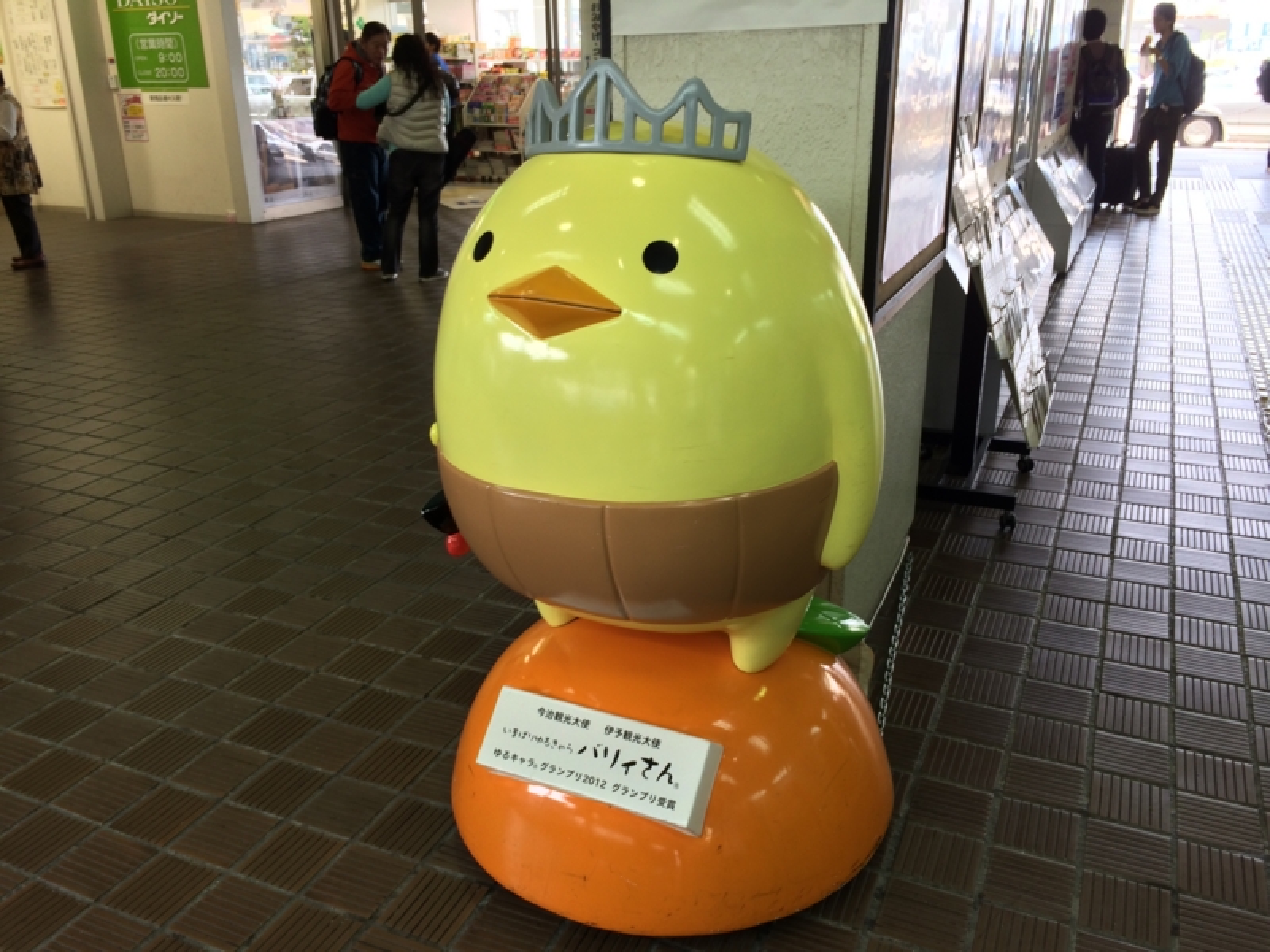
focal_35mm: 30
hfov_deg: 60.0
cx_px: 635
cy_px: 476
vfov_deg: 46.8
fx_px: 1101
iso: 40
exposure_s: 1/40
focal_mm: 4.12
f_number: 2.2
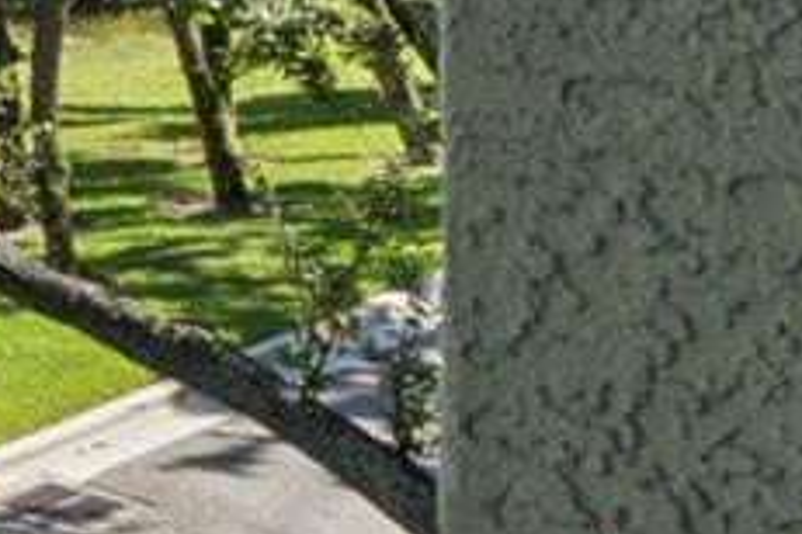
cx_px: -1826
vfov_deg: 12.2
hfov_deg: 10.4
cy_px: -374
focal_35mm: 104
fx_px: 2317
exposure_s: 1/320
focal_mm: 10
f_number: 8
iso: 160
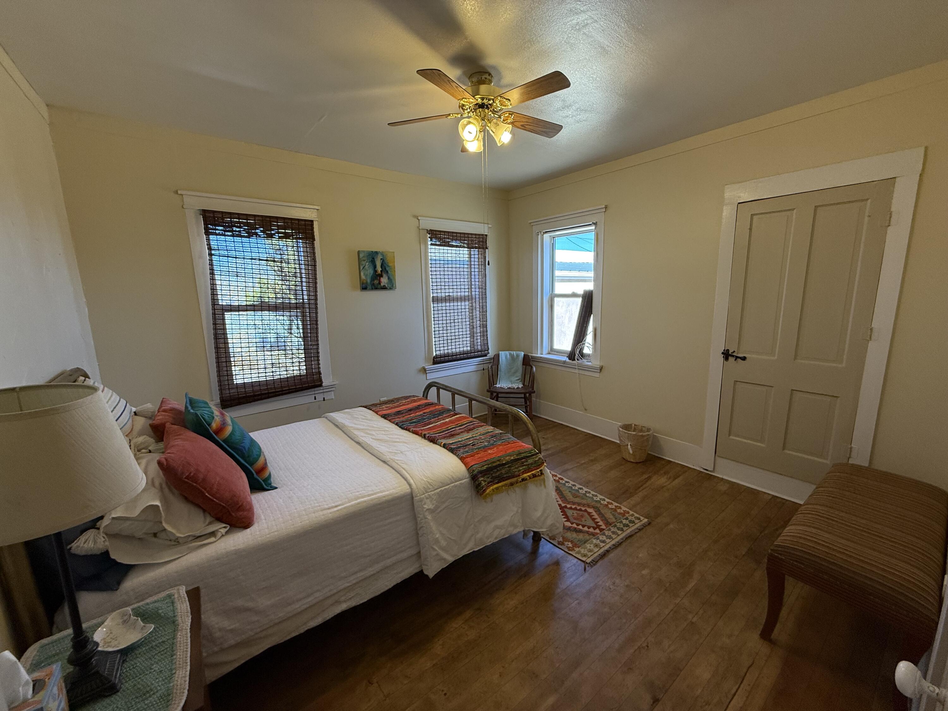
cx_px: 474
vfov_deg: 85.7
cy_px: 356
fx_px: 383
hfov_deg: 102.1
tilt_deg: -9.2
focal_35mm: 14
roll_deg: +1.8
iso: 100
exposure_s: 1/120
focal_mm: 2.22
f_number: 2.2
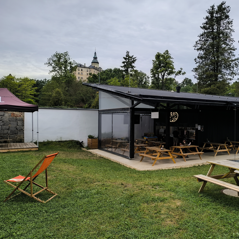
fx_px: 219
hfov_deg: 56.6
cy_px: 121
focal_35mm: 28
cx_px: 150
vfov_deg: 57.3
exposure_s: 1/212
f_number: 1.65
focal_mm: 6.14
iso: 50
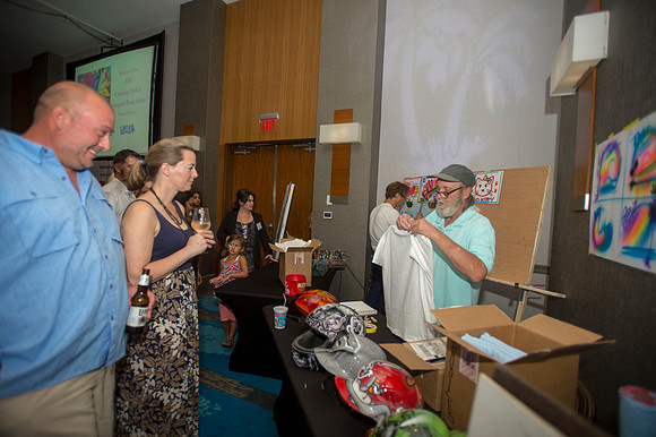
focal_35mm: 17
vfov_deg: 70.4
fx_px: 310
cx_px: 328
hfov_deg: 93.3
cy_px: 218
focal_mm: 17
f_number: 2.8
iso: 640
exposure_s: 1/400
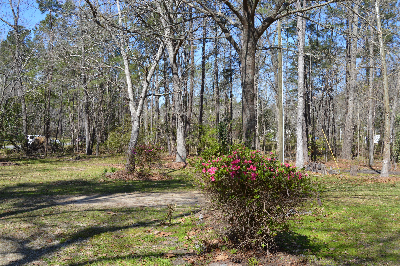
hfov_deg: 53.2
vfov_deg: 36.8
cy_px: 133
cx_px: 200
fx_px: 400
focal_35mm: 36
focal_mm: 24
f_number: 7.1
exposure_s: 1/200
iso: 100
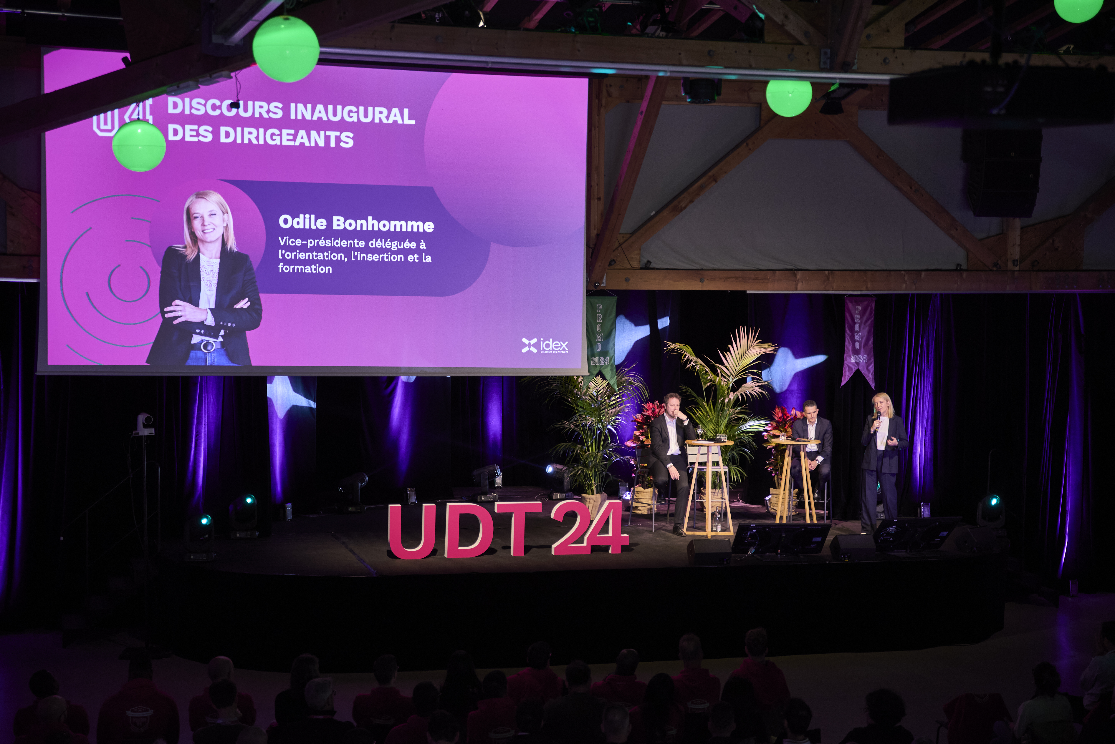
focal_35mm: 60
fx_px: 1859
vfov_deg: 22.6
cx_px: 558
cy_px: 372
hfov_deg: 33.4
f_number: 2.8
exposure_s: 1/80
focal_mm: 60
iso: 800
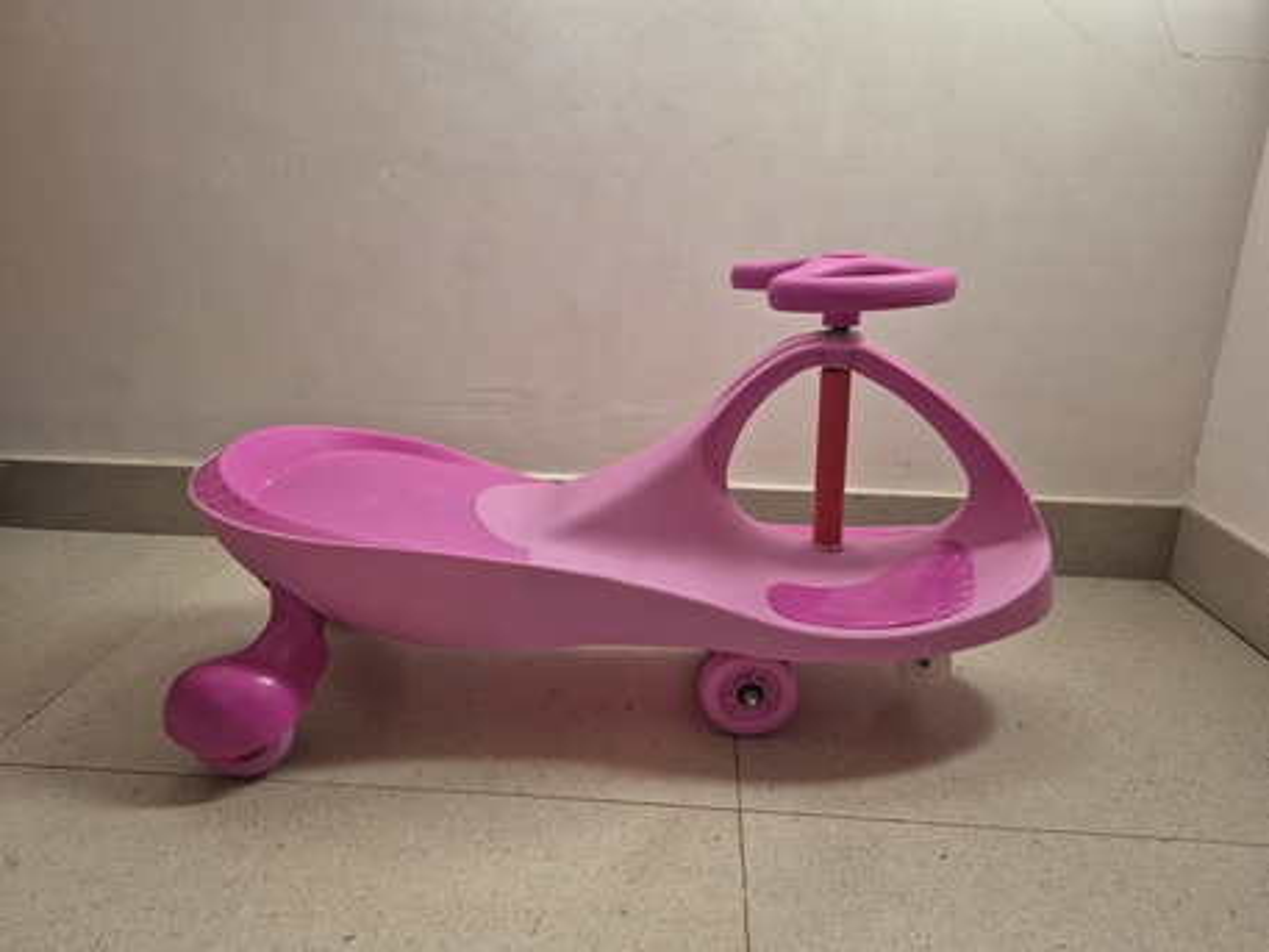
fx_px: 843
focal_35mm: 23
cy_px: 476
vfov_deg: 58.9
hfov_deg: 73.9
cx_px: 634
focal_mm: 5.4
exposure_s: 1/100
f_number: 1.8
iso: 250
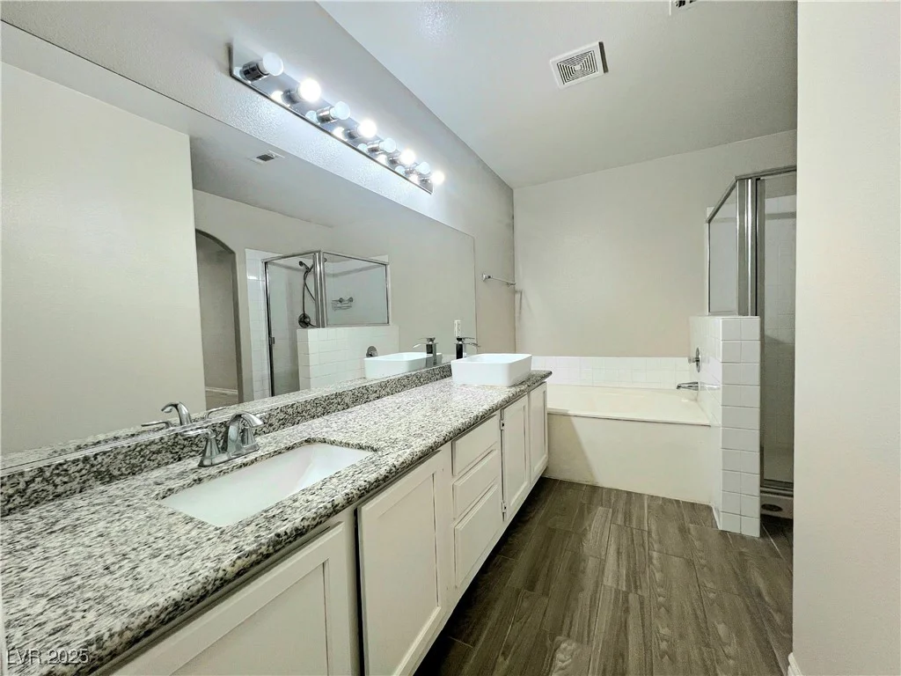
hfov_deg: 106.2
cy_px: 338
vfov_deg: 89.9
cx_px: 450
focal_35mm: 13
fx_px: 338
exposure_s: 1/99
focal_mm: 1.57
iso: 200
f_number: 1.8
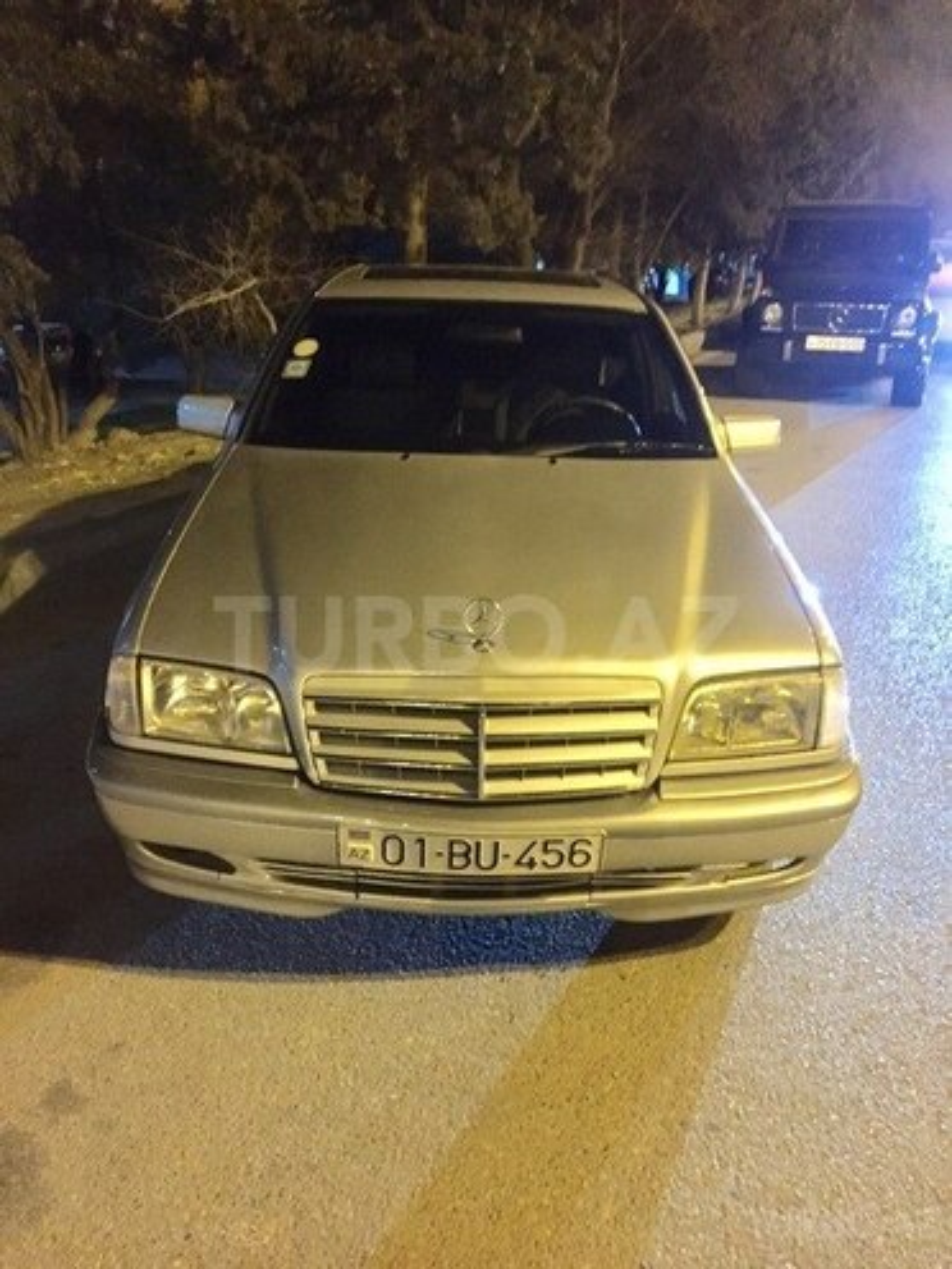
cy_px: 634
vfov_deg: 61.7
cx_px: 476
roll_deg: -2.3
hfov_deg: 48.2
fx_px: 1063
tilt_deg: -20.8
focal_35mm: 29
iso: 500
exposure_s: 1/17
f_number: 2.2
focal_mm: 4.15
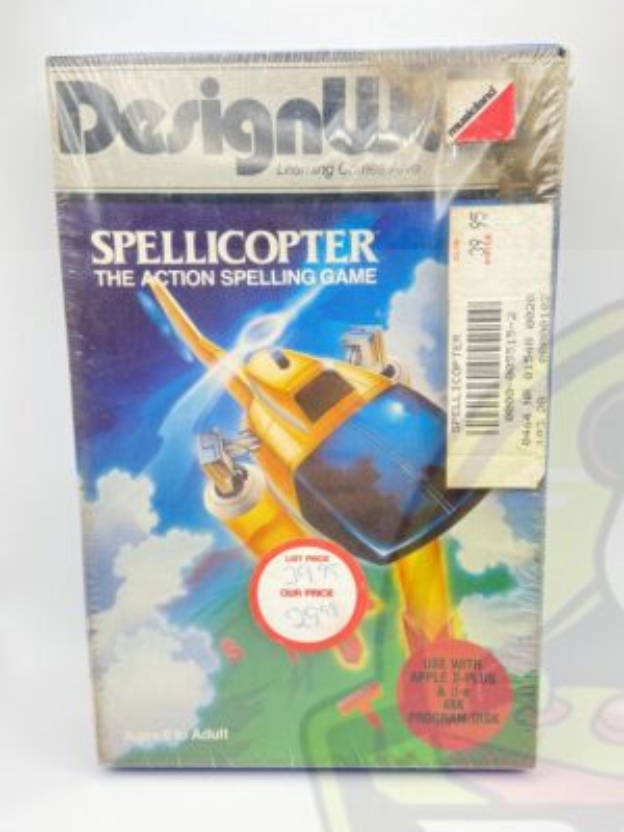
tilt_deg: -19.8
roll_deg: +1.1
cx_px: 312
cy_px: 416
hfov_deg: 53.1
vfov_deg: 67.3
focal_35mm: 26
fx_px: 625
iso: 50
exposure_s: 1/122
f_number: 1.8
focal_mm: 4.25
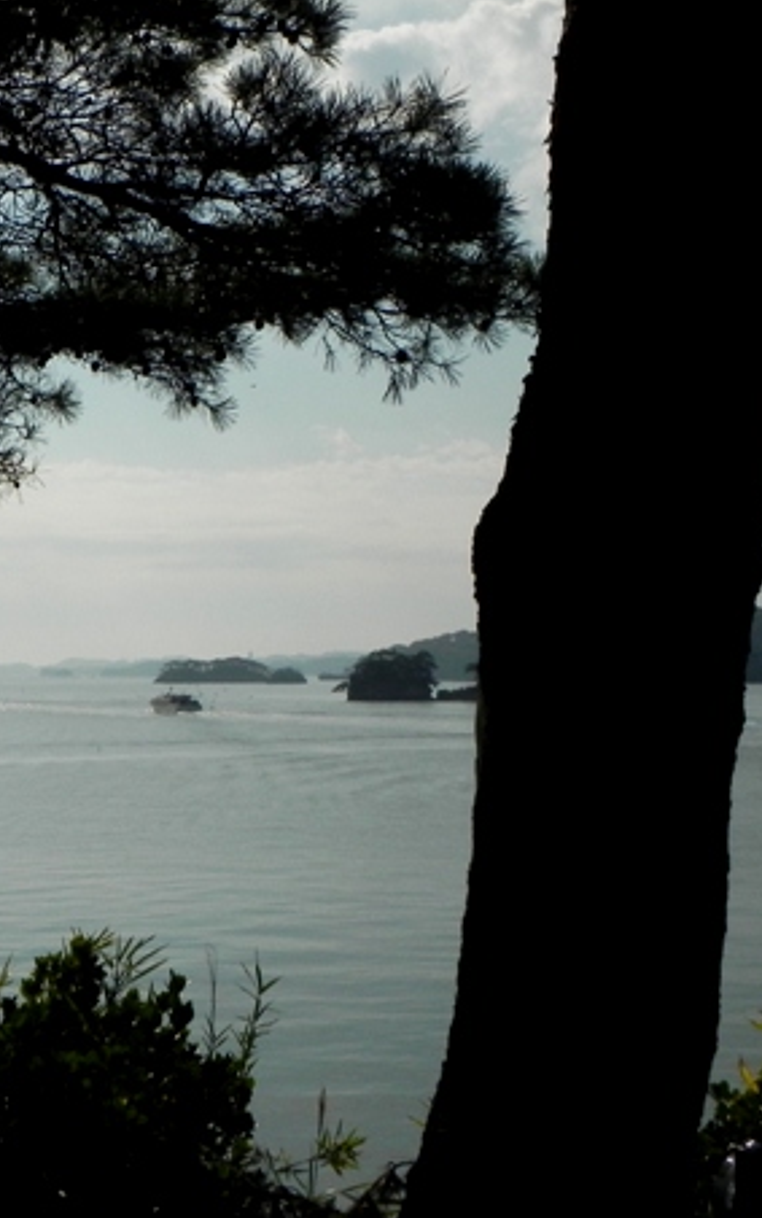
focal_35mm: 69
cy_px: 609
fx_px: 2290
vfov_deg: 29.8
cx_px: 148
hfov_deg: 18.7
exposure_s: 1/2000
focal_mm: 8.2
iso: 160
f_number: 8
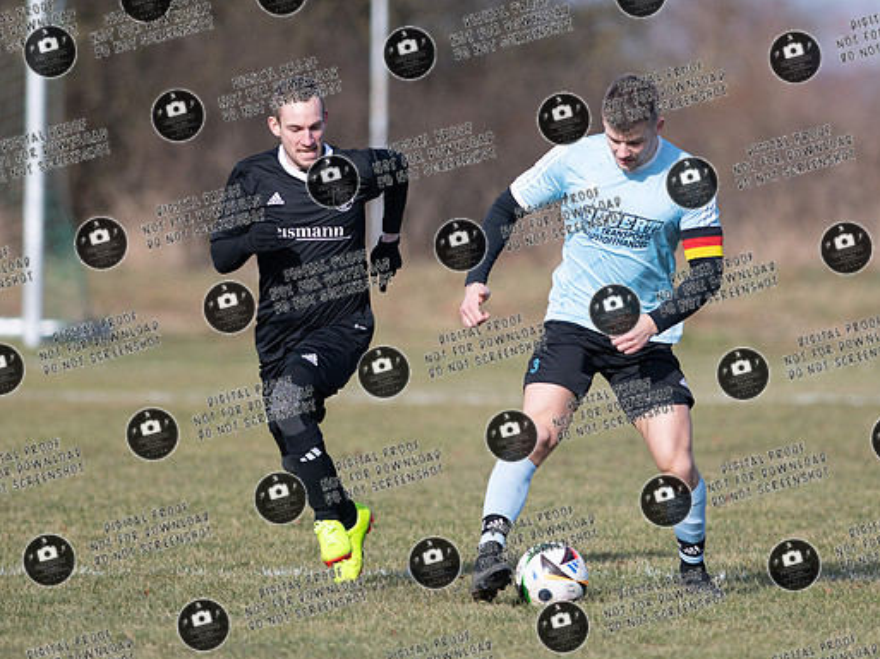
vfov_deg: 2.5
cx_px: 526
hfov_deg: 3.4
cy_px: 236
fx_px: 14861
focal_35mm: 585
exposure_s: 1/1600
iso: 110
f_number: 3.2
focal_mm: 300
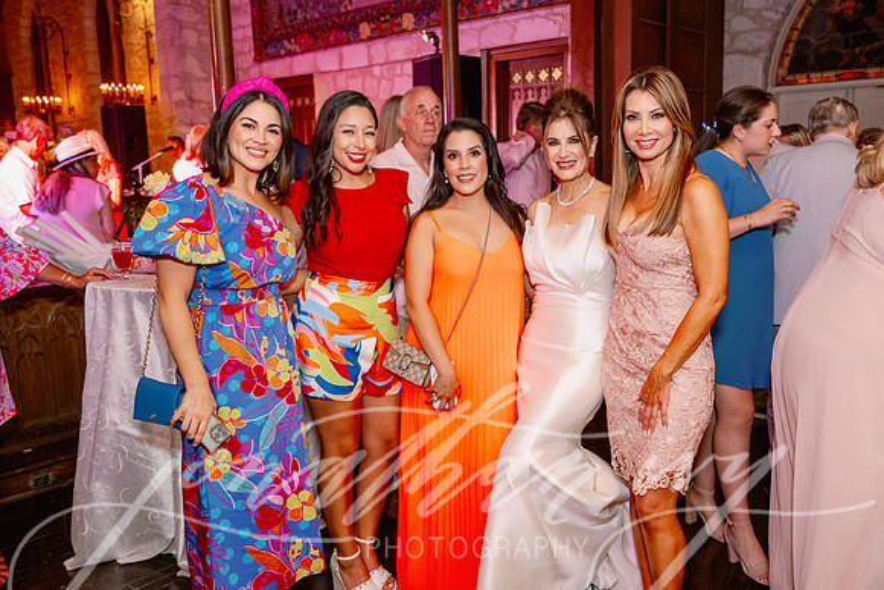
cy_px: 269
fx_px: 768
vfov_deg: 42.0
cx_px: 480
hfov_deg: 59.8
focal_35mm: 31
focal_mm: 24
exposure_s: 1/100
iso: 2000
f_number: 3.5
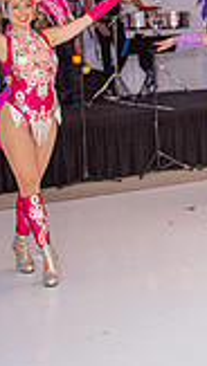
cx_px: 414
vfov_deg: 21.4
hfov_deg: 11.3
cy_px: 24
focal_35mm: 97
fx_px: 944
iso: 1000
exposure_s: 1/160
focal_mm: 26
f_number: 2.8
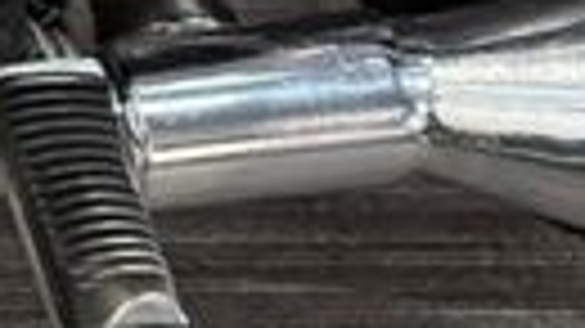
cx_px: -832
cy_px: -130
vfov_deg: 9.2
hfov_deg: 12.7
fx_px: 2000
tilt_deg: -47.8
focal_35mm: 129
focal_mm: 6.76
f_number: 1.78
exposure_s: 1/50
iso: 800
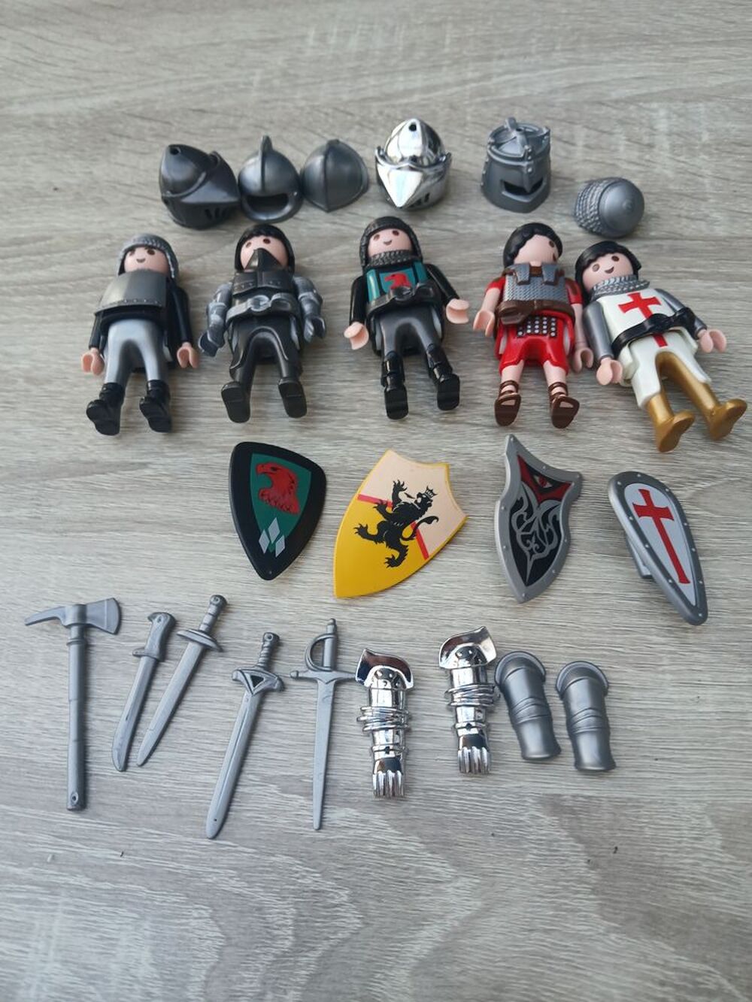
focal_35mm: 26
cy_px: 501
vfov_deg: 67.3
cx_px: 376
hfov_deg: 53.1
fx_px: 753
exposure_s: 1/50
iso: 64
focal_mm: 3.98
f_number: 1.8
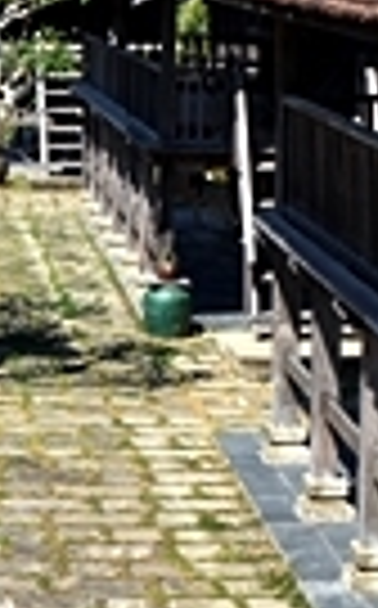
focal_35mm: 122
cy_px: -38
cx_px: -238
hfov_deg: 10.3
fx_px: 2017
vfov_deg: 16.7
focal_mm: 18
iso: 200
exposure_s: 1/1000
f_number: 5.6
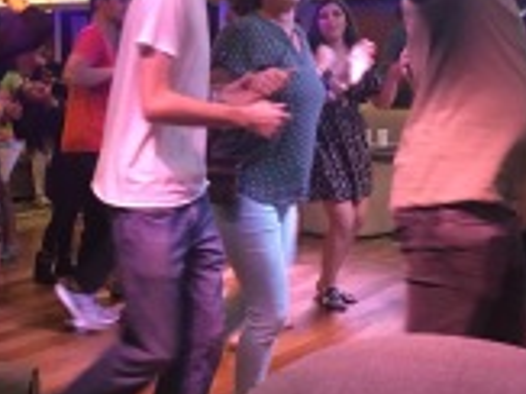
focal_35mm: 65
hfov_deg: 29.6
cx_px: 177
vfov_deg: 22.4
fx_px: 987
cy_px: 100
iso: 200
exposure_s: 1/24
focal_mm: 4.15
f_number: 2.2
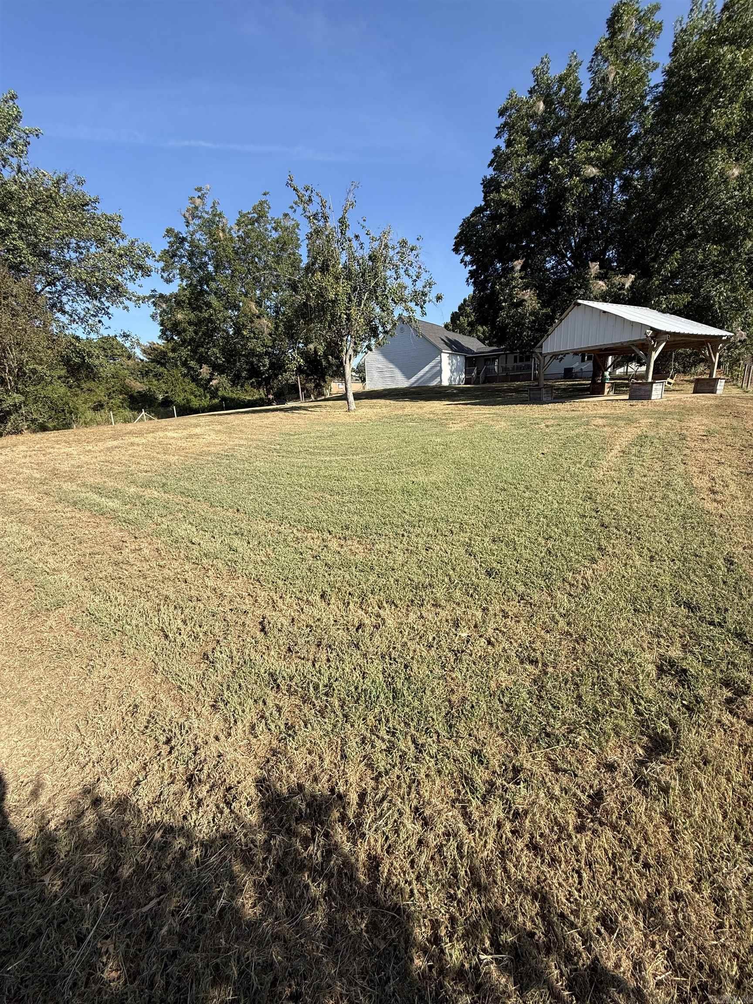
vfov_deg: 102.1
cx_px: 376
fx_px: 406
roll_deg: +1.7
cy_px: 502
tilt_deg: -14.2
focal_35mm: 14
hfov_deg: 85.7
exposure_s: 1/1312
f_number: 2.2
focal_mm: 2.22
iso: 50
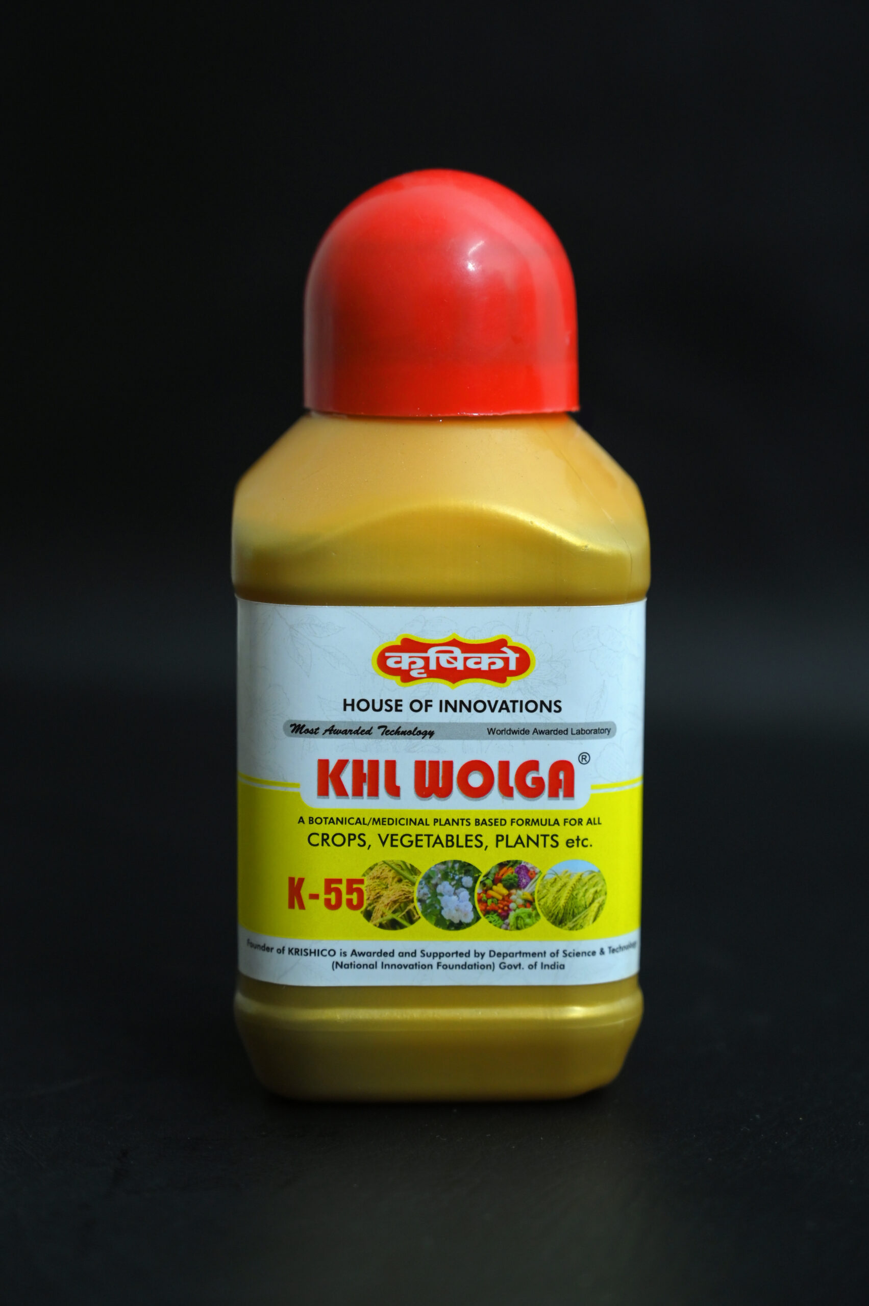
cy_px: 653
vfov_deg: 28.9
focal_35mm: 70
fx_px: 2538
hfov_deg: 19.4
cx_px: 434
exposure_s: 1/100
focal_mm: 70
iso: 1600
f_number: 4
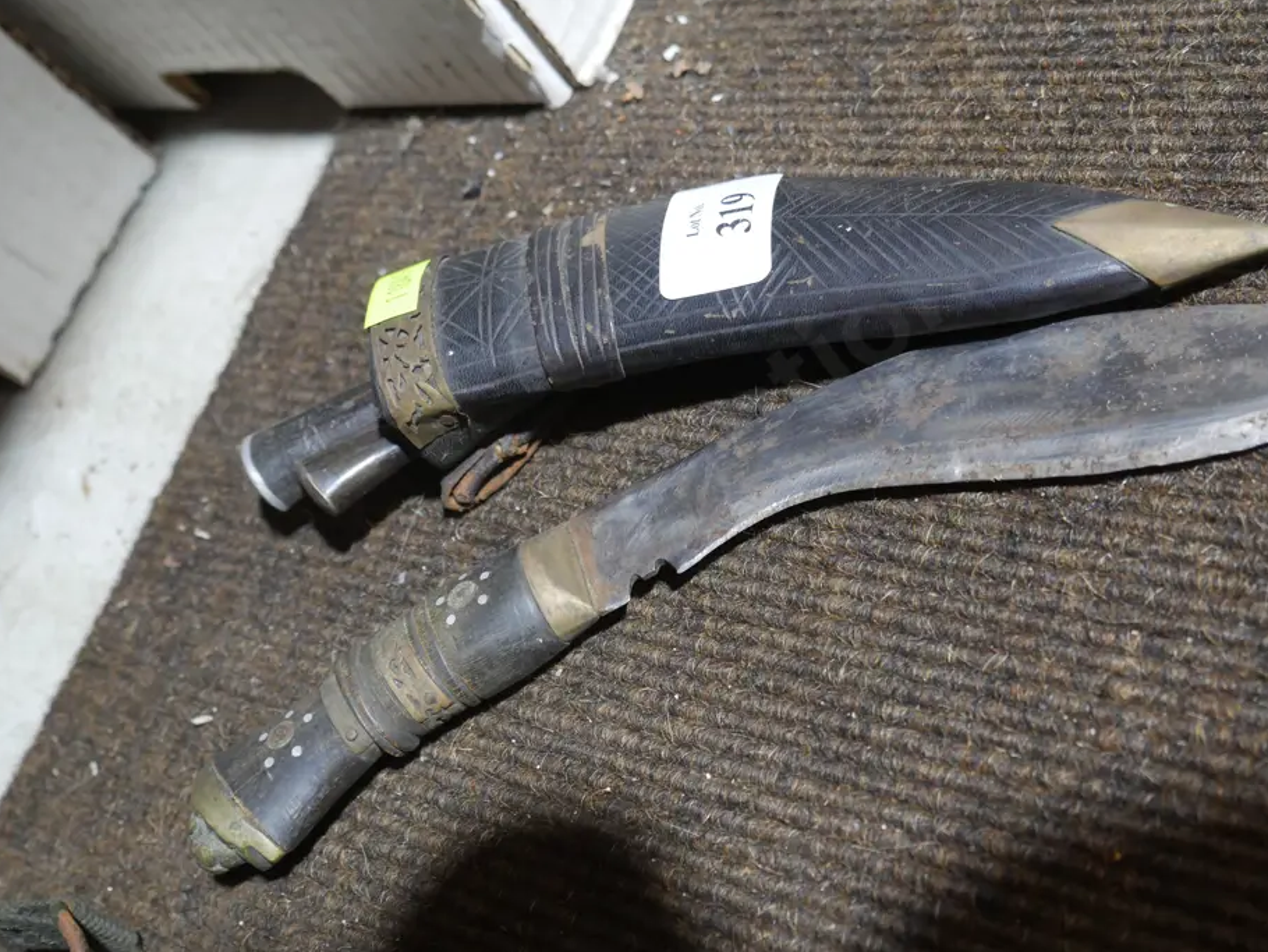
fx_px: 1649
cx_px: 709
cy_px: 456
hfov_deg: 42.0
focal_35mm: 45
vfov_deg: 32.2
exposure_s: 1/60
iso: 1000
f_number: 4.4
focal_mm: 20
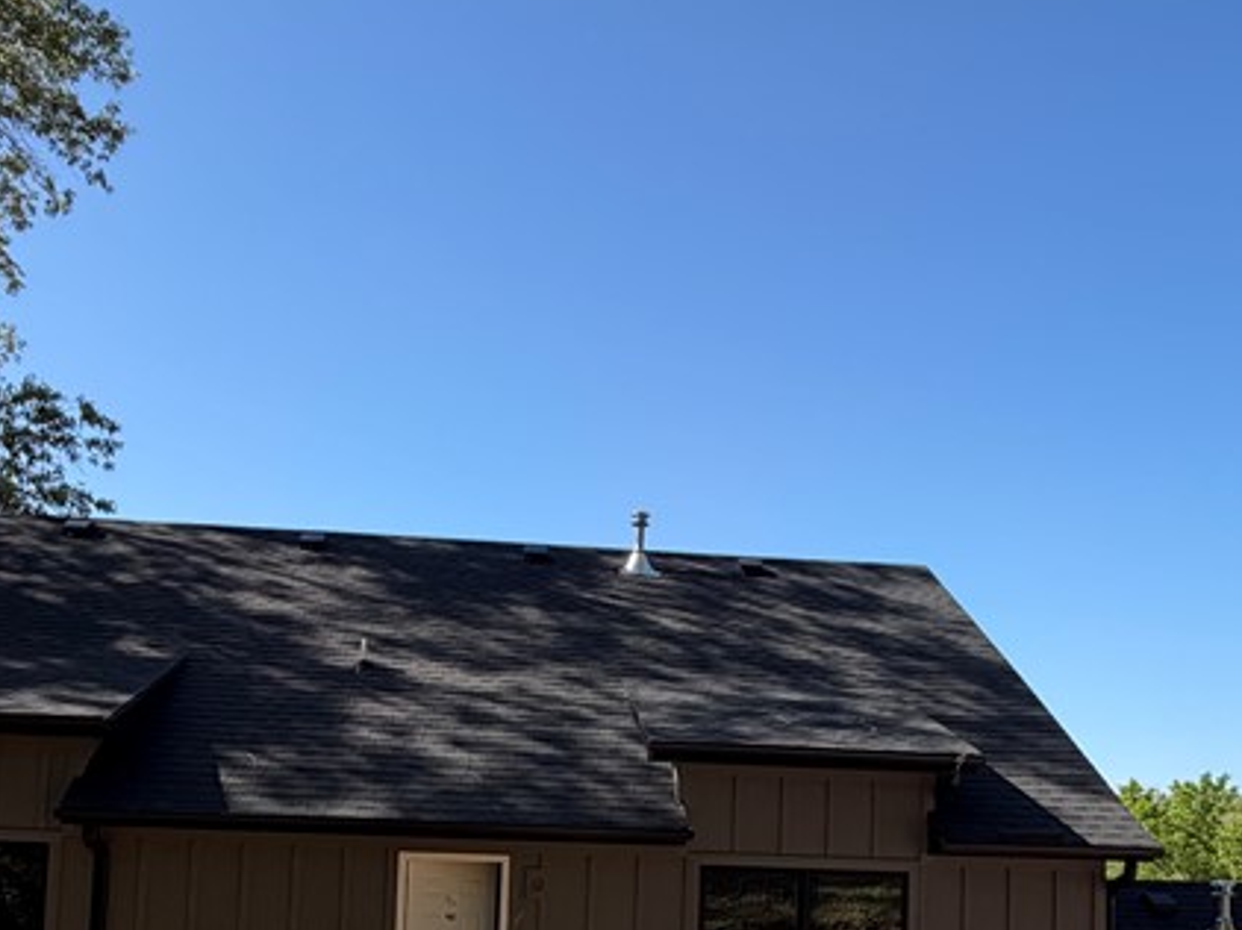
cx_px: 597
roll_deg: -2.0
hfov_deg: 54.0
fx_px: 1219
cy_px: 777
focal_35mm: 34
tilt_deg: +3.6
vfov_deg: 39.7
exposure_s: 1/770
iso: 40
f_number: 2.2
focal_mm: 2.22
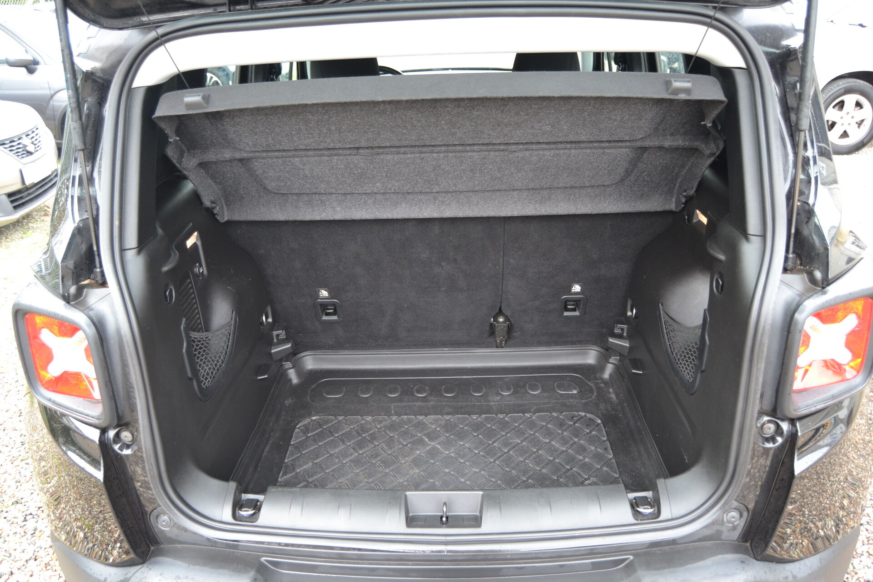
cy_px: 291
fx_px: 655
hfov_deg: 67.4
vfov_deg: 47.9
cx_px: 436
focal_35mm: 27
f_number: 4
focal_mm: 18
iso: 400
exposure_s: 1/60
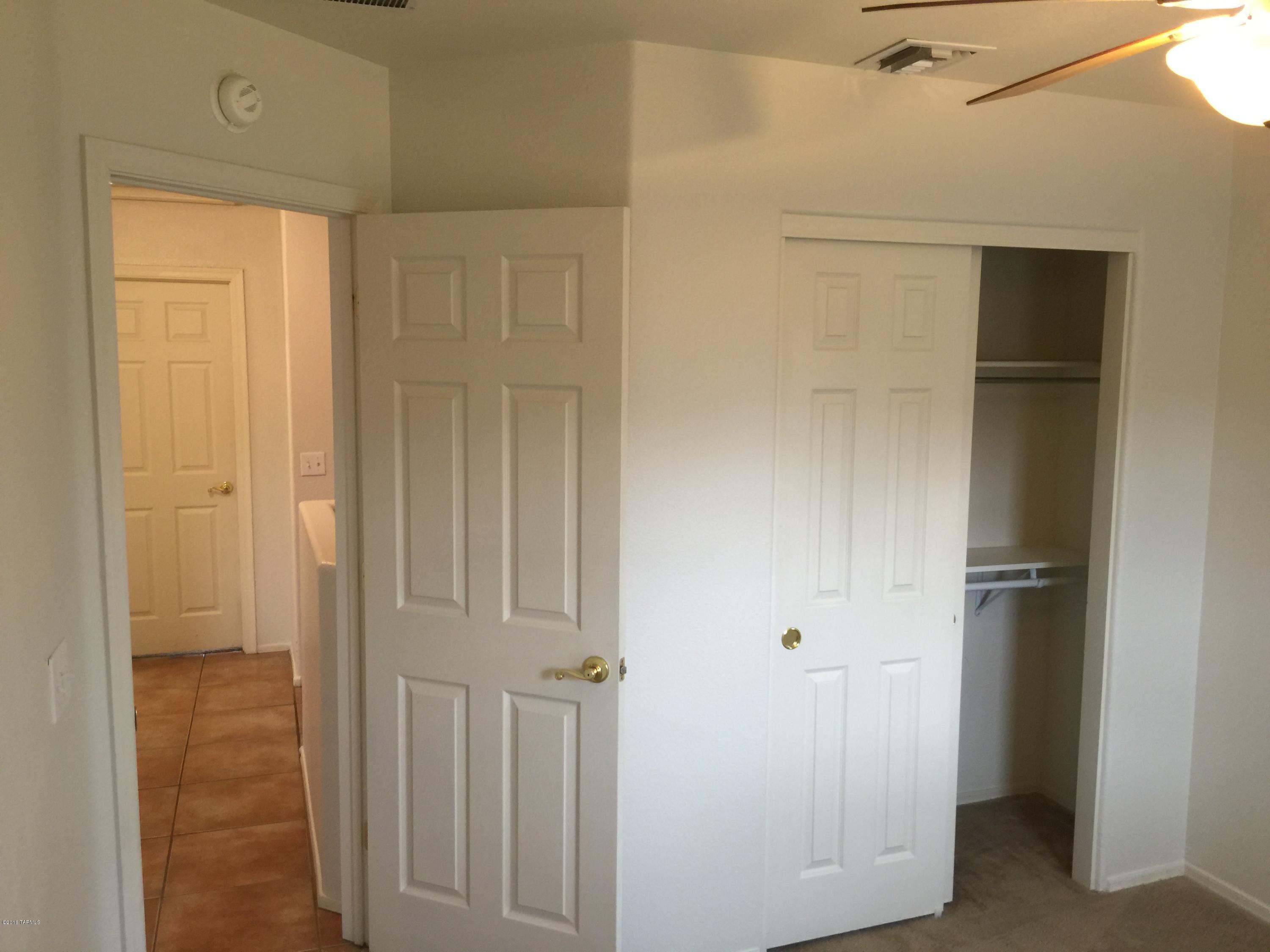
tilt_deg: -7.5
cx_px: 635
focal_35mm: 29
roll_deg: -0.6
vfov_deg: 48.2
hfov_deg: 61.7
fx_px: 1064
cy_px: 476
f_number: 2.2
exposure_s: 1/15
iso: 50
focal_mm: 4.15
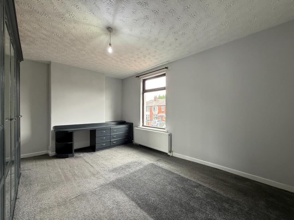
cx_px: 147
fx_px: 119
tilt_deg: +0.3
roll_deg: +0.0
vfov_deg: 85.7
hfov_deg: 102.1
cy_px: 110
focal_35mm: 14
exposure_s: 1/100
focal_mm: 2.22
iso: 100
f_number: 2.2
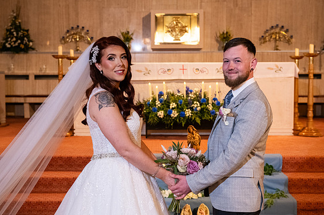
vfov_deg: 23.0
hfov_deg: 33.9
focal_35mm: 59
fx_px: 531
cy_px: 109
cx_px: 155
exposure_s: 1/160
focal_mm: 56
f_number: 5
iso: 2000
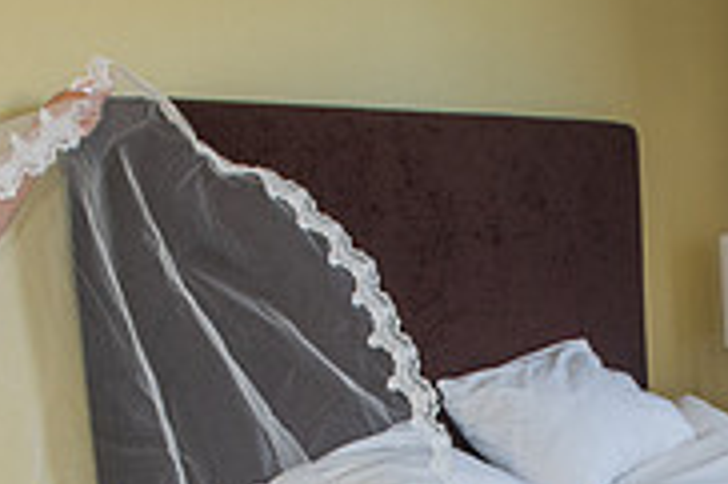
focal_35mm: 85
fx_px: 1717
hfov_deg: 23.5
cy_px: 682
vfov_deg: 15.1
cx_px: 604
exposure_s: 1/125
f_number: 5.6
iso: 640
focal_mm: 24
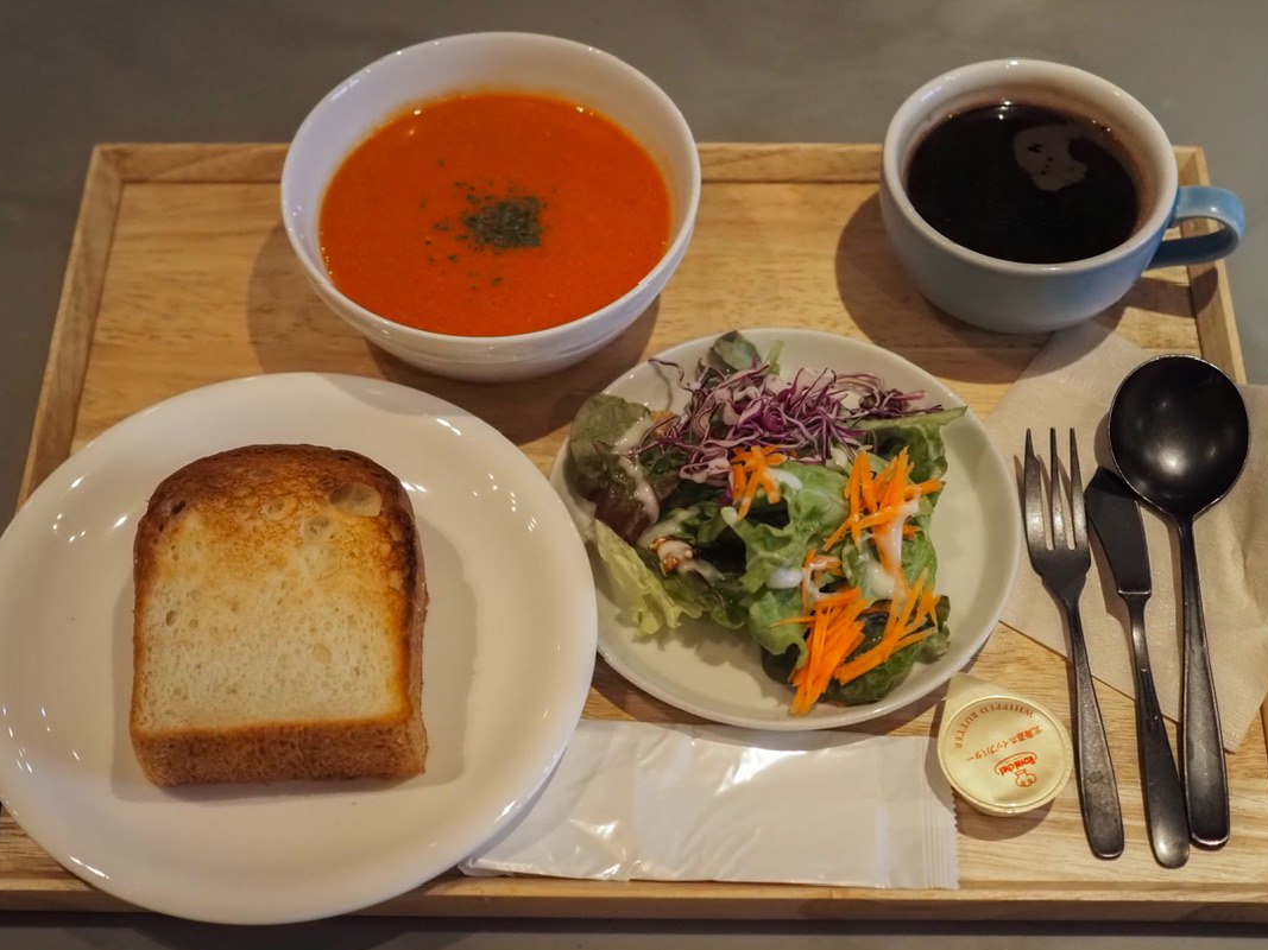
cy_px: 483
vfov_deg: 24.4
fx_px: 2198
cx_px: 627
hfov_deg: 32.2
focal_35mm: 60
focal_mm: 25
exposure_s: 1/1250
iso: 2500
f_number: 2
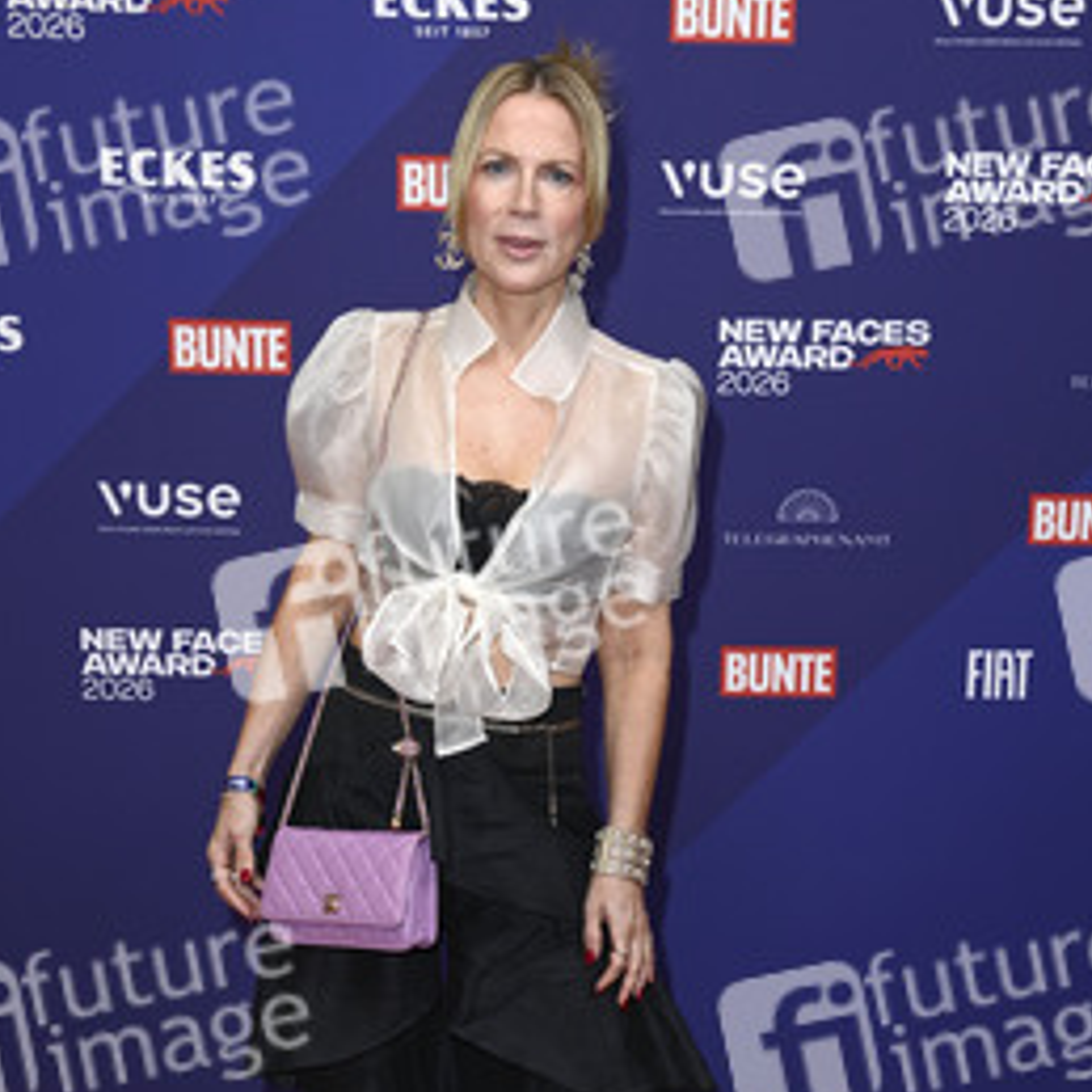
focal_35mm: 59
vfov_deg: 28.7
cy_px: 814
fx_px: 2106
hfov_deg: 29.1
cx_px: 552
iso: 400
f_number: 5.6
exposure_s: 1/250
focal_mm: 45
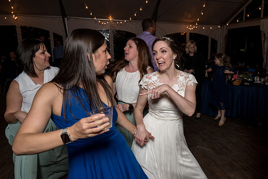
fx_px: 225
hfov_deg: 60.7
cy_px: 99
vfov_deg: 43.3
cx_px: 167
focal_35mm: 30
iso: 2000
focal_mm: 24
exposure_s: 1/200
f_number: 5.6
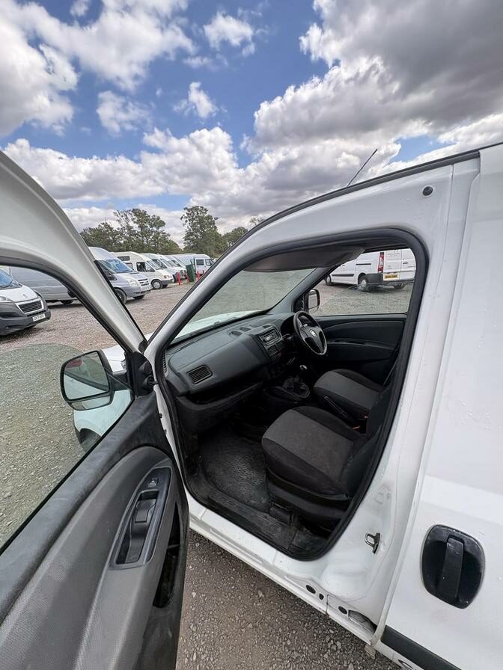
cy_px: 335
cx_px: 252
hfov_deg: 85.7
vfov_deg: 102.1
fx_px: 271
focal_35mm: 14
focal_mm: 2.22
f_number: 2.2
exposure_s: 1/379
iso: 50
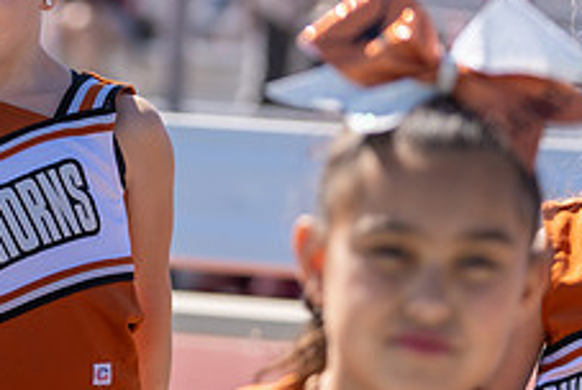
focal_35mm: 235
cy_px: 150
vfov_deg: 5.9
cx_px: -51
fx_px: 3804
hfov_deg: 8.7
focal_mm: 92
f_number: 2.8
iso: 100
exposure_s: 1/1250
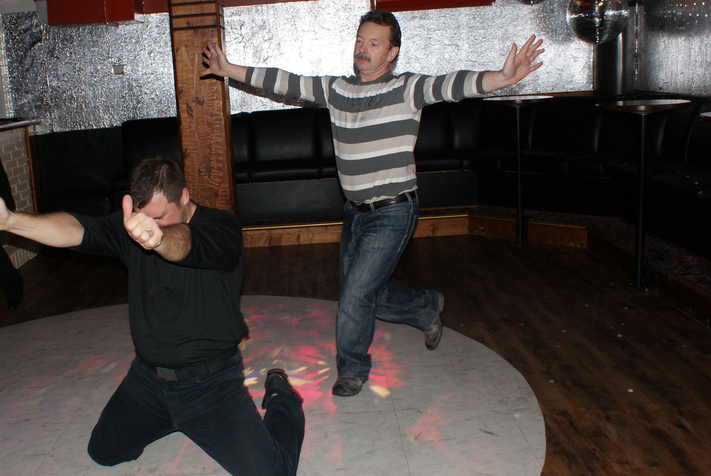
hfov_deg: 51.2
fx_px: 732
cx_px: 262
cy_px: 276
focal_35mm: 37
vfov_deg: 35.9
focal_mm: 18
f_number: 5.6
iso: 400
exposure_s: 1/60
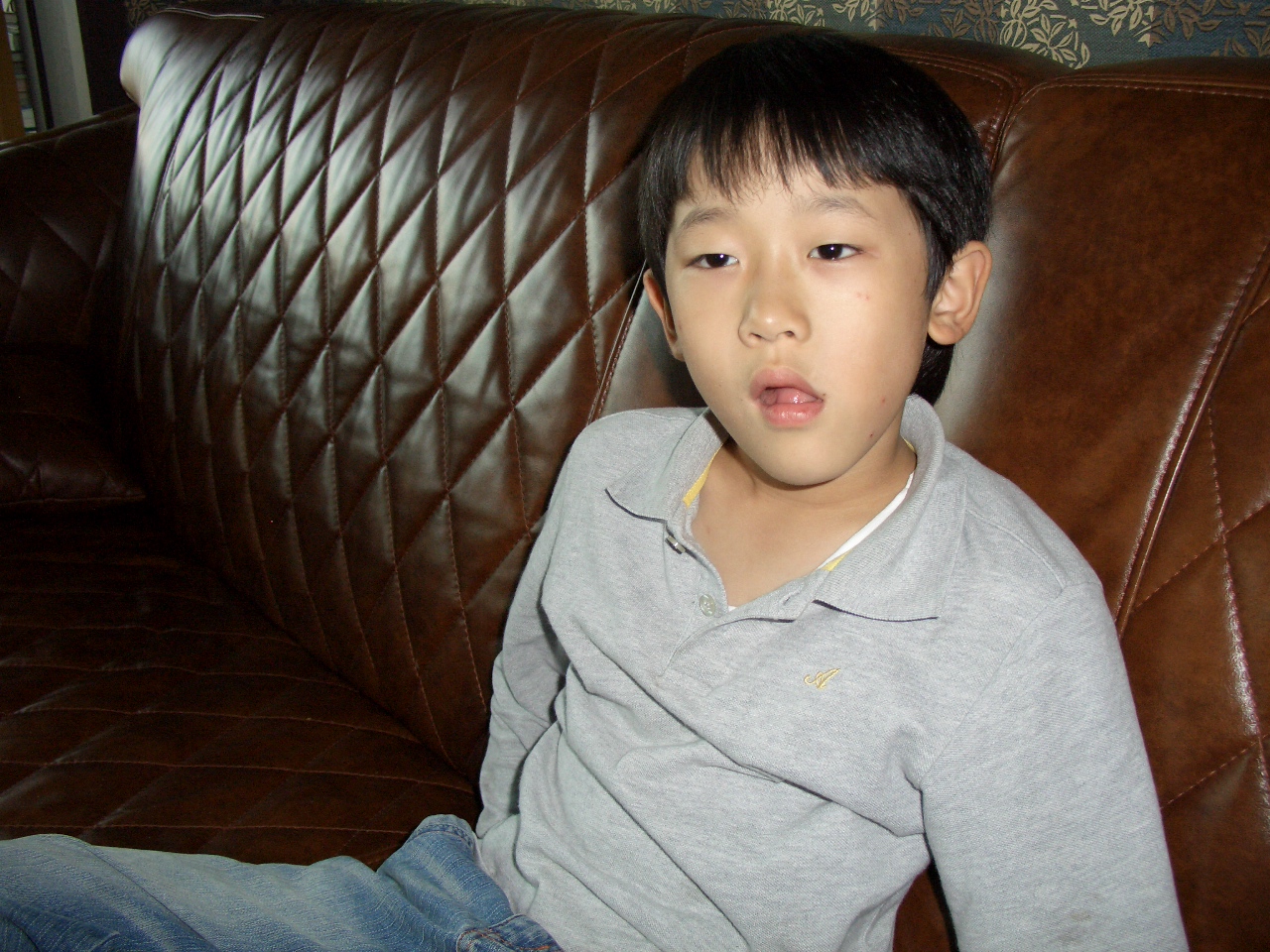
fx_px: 1211
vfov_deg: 42.9
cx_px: 635
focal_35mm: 33
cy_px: 476
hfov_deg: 55.4
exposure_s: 1/60
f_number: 2.8
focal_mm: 7.1
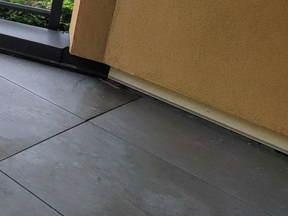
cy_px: -51
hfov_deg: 22.8
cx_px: -222
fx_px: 408
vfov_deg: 26.1
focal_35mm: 49
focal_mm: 2.2
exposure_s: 1/153
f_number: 2.2
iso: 64
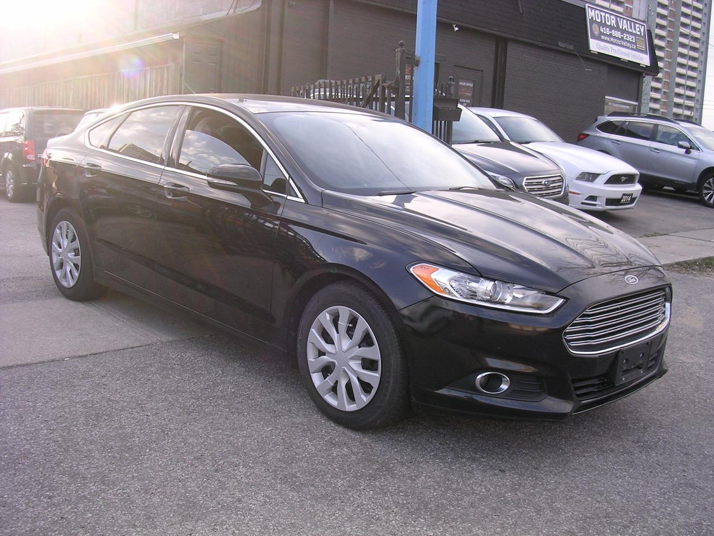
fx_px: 784
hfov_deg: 49.0
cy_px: 268
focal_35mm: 38
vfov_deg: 37.7
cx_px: 357
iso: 100
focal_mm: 5.8
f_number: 2.8
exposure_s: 1/134
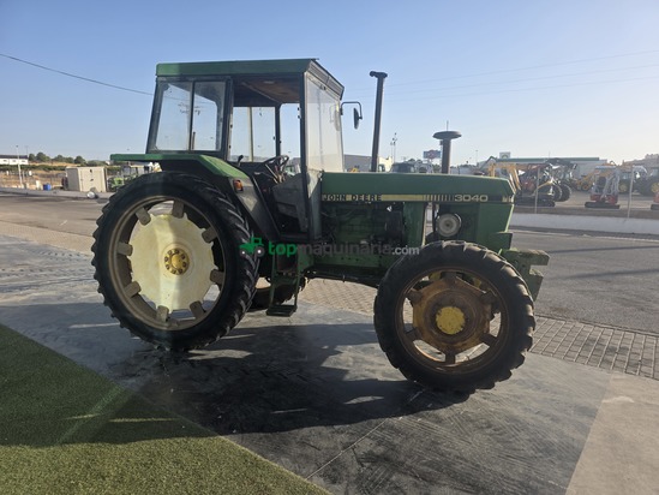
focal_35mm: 23
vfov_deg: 58.9
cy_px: 248
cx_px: 330
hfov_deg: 73.9
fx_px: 438
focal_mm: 6.3
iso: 80
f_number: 1.7
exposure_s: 1/2890
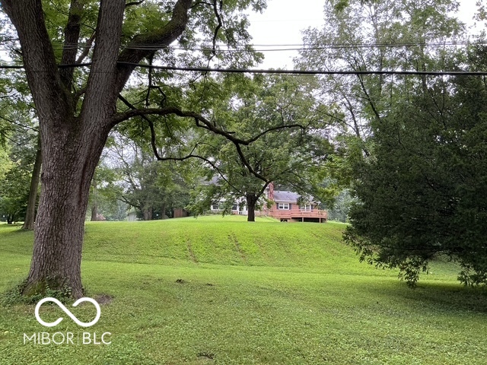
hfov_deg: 61.7
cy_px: 182
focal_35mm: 29
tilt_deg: +9.9
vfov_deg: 48.2
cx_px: 244
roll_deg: -1.7
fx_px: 408
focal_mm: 3
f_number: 1.8
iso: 25
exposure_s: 1/121
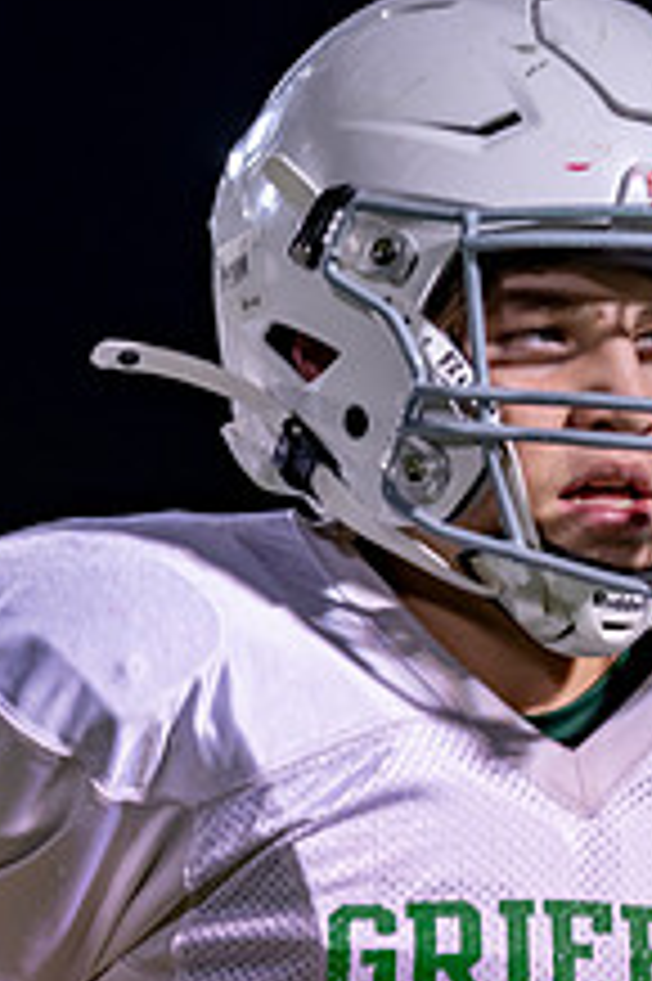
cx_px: 510
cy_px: 718
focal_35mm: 438
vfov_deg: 4.7
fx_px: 11917
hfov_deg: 3.1
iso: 500
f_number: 1.8
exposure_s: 1/500
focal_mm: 135
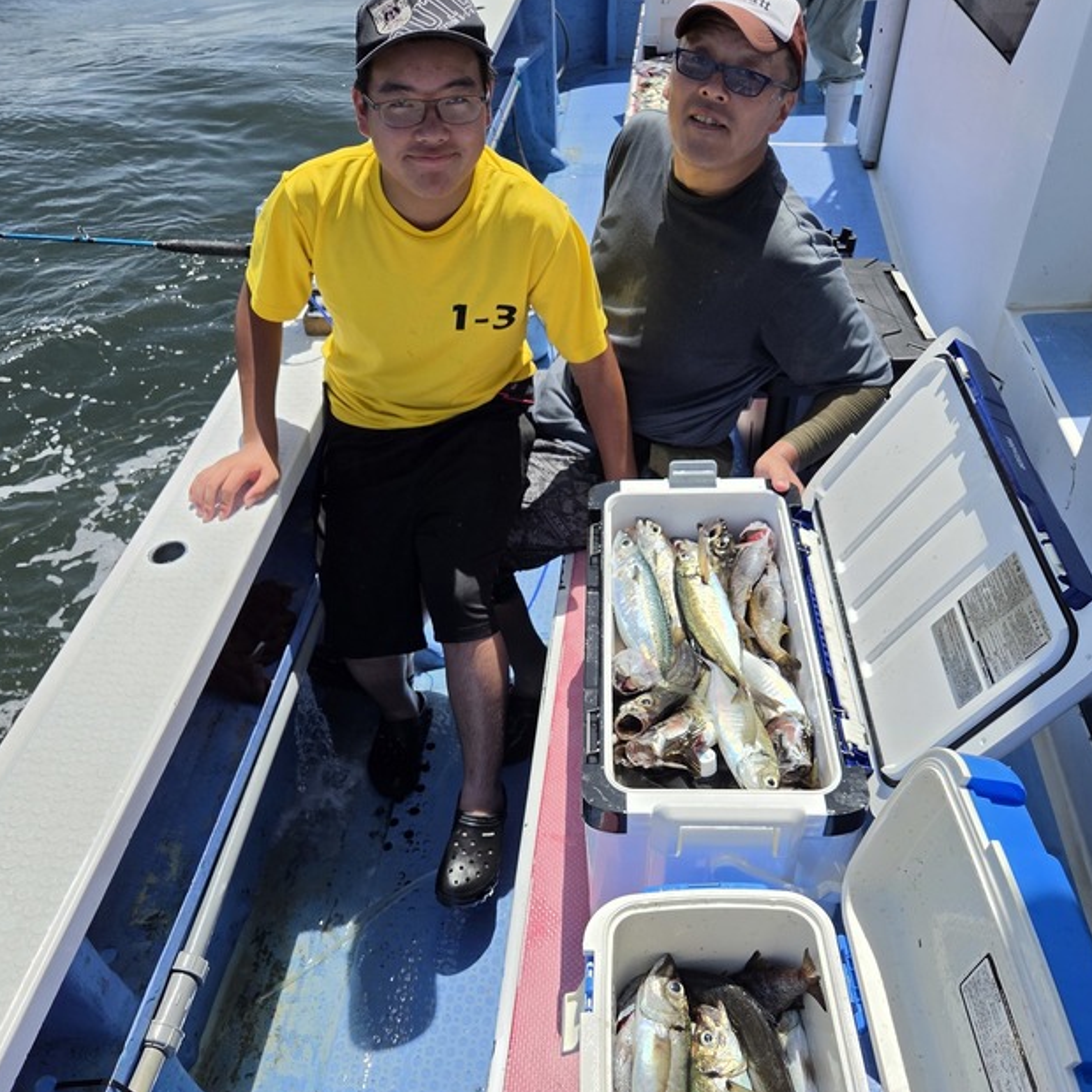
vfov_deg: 56.6
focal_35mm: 28
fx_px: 999
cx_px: 548
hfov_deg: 57.3
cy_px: 687
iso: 64
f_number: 1.8
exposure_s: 1/7887
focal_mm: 5.4
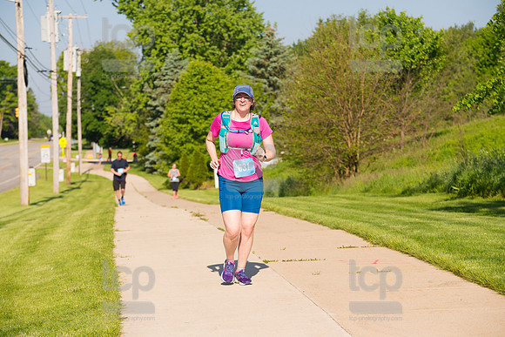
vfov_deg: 12.2
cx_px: 252
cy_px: 168
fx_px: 1571
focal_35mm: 112
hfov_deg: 18.3
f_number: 5.6
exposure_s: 1/2000
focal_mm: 112
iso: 400
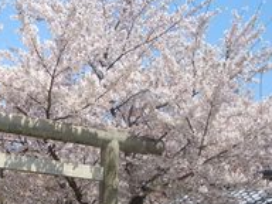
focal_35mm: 73
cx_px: 17
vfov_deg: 19.6
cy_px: 205
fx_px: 574
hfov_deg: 25.7
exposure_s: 1/320
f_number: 4.3
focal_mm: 5.8
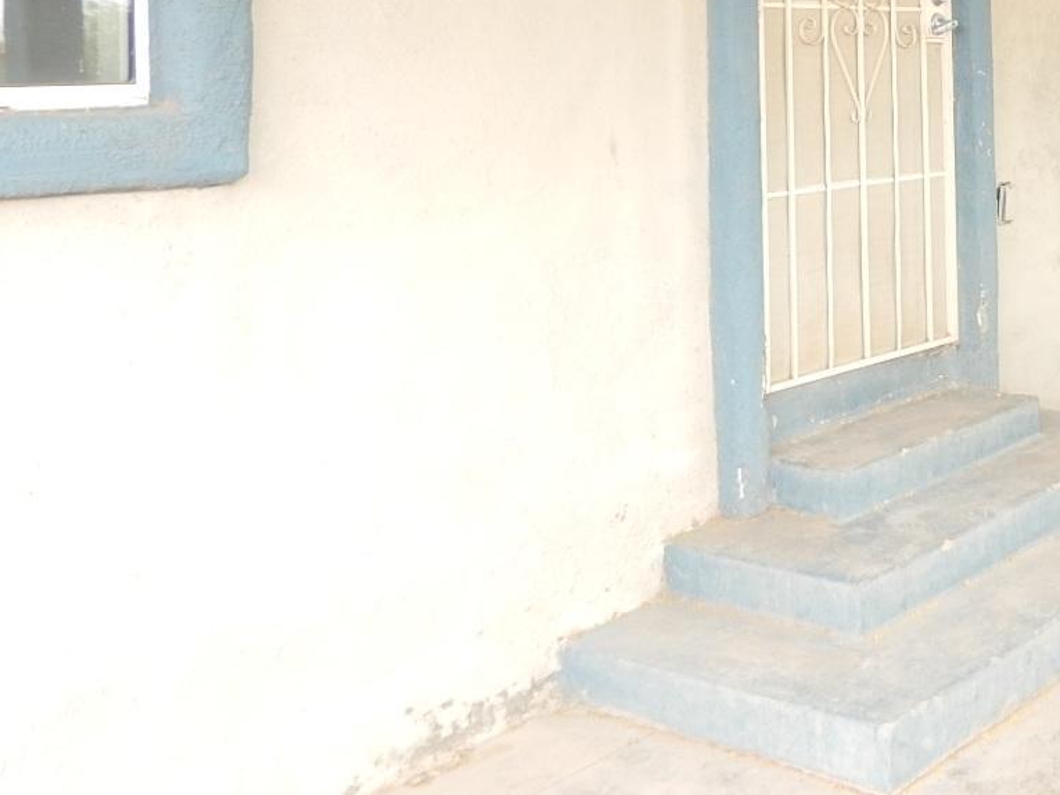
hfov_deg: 36.3
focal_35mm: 46
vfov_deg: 29.9
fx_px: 1409
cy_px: 47
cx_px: 1104
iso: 180
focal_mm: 4
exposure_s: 1/160
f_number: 3
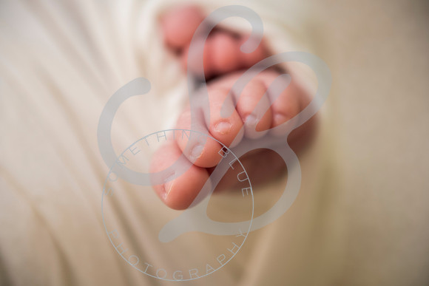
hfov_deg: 28.8
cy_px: 143
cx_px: 214
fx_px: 834
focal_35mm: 70
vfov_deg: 19.5
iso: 100
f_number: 4
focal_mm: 70
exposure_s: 1/125
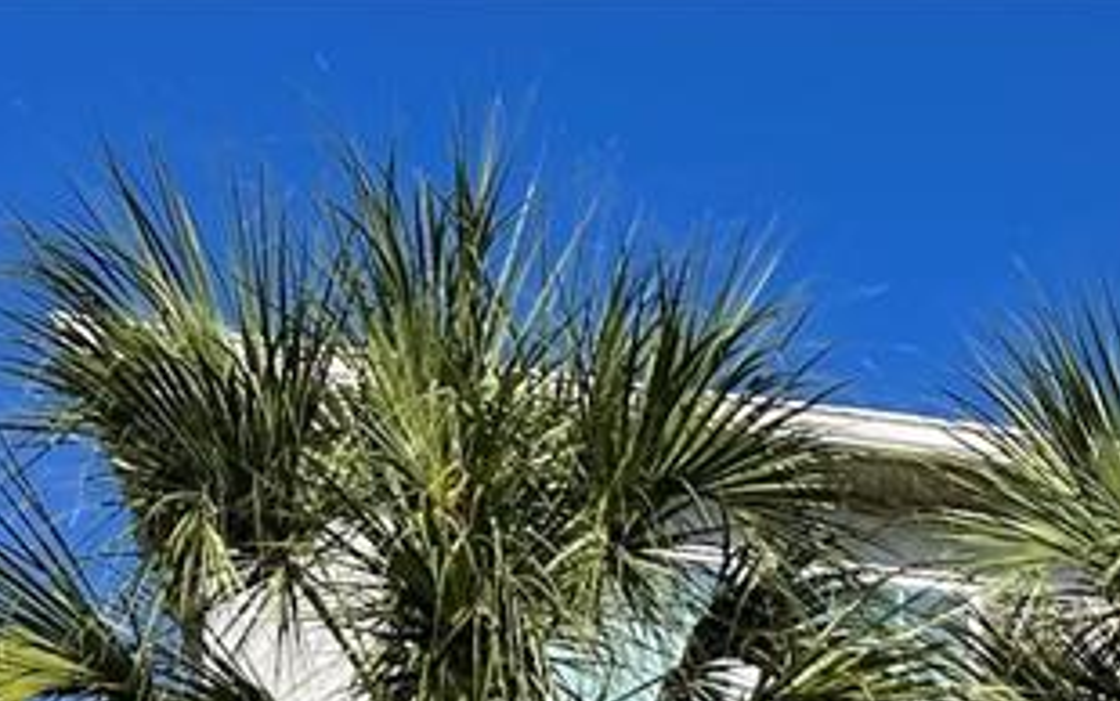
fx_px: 2779
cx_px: 1525
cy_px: 1377
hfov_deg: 20.5
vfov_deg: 12.7
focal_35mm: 91
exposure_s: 1/5319
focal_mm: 5.7
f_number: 1.5
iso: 50
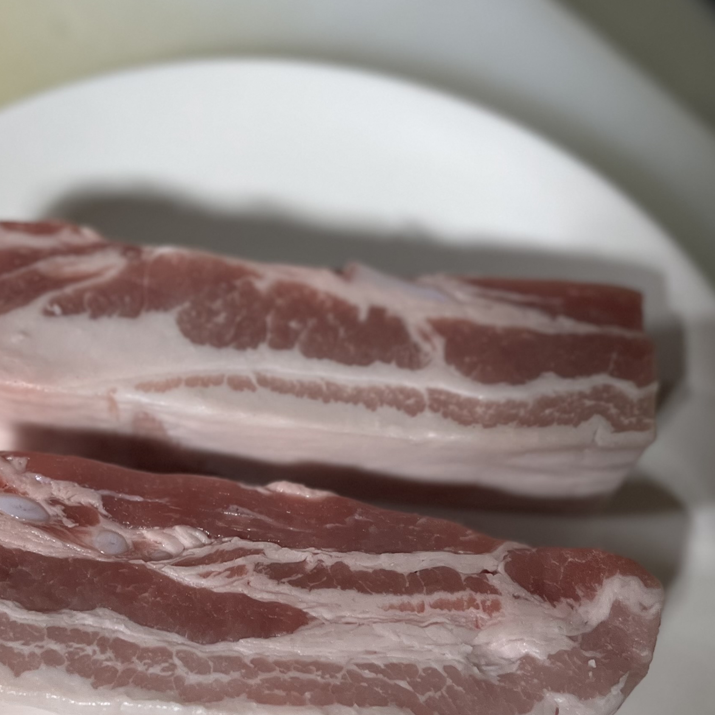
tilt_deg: -69.1
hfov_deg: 30.8
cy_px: 562
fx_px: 1285
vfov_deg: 30.4
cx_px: 216
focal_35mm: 55
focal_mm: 5.1
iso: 100
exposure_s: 1/60
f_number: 1.6
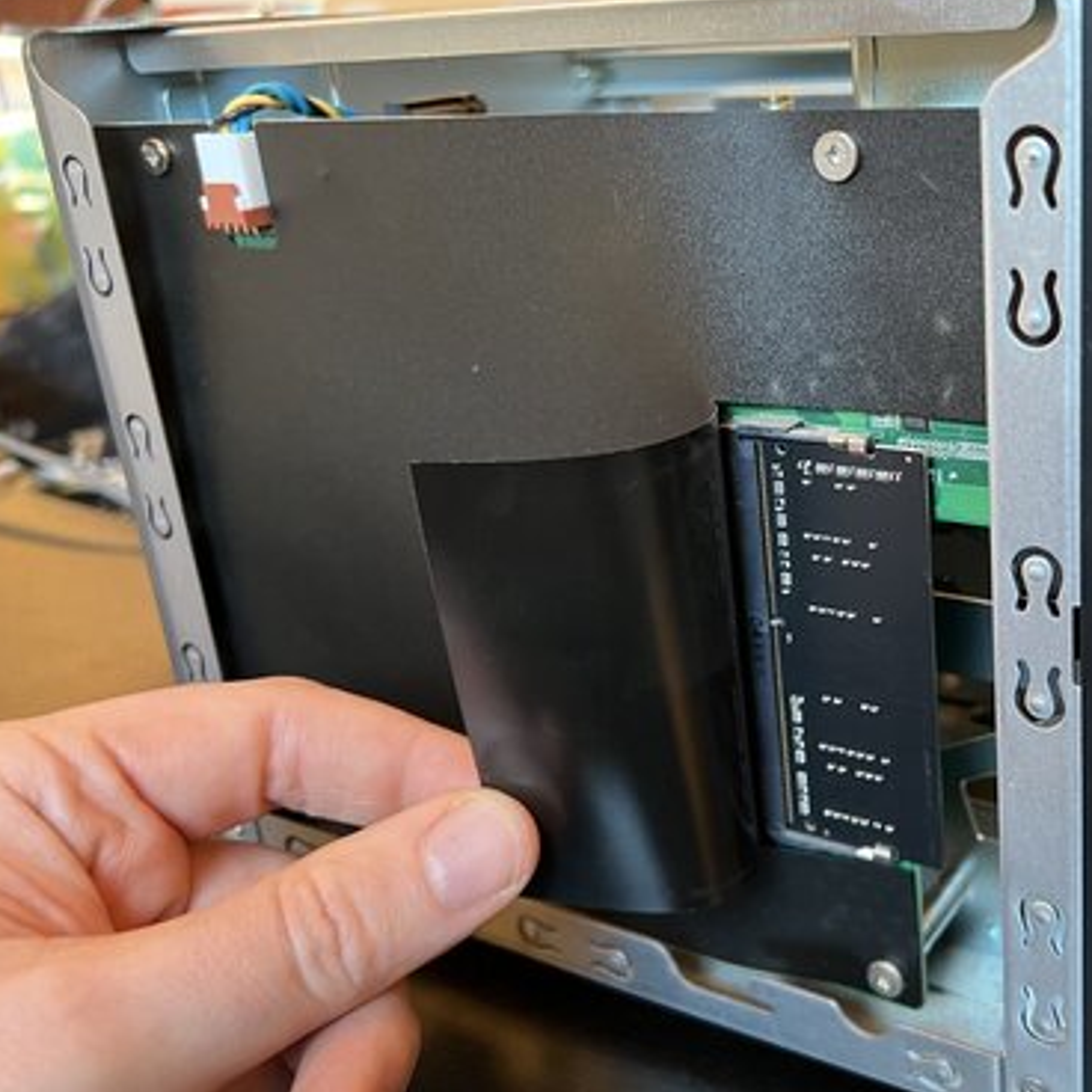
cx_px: 852
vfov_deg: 44.8
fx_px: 1321
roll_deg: +4.4
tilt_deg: -20.8
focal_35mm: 37
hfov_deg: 43.1
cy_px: 475
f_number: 1.5
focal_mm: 5.7
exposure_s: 1/60
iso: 500
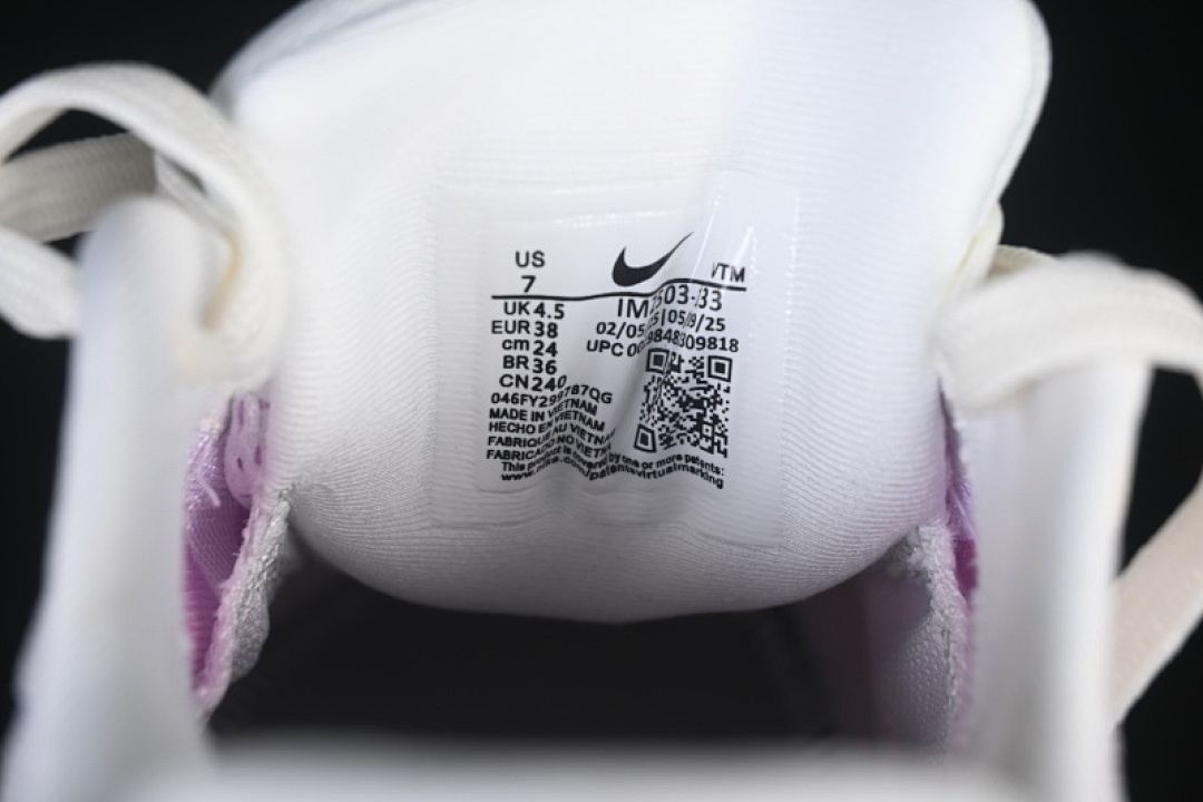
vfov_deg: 18.2
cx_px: 602
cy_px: 401
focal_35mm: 75
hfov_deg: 27.0
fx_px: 2506
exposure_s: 1/80
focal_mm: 50
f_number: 7.1
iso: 160
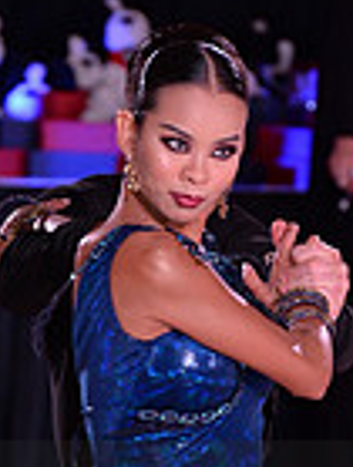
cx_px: 133
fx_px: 10814
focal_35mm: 799
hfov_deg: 1.9
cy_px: 554
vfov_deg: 2.5
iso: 2000
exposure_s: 1/250
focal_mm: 200
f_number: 5
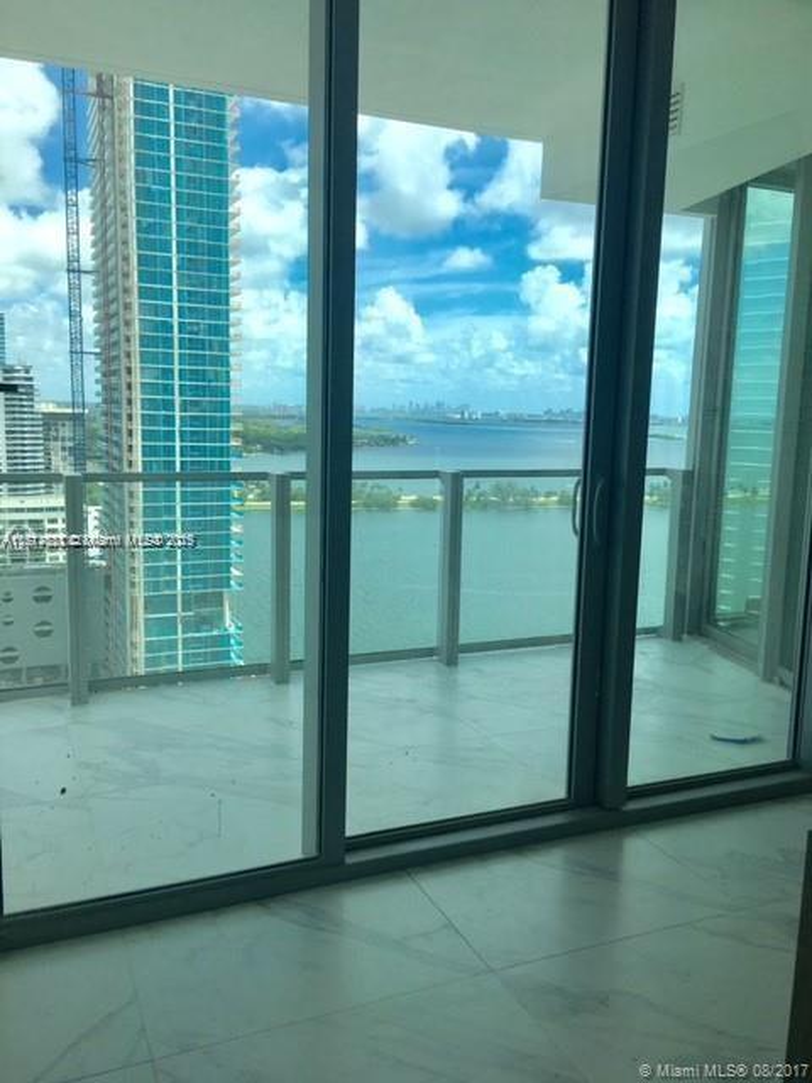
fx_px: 907
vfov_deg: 61.7
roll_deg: -2.1
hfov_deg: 48.2
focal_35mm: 29
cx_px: 406
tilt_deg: -8.3
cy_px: 542
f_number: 2.2
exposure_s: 1/1083
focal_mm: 4.15
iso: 25
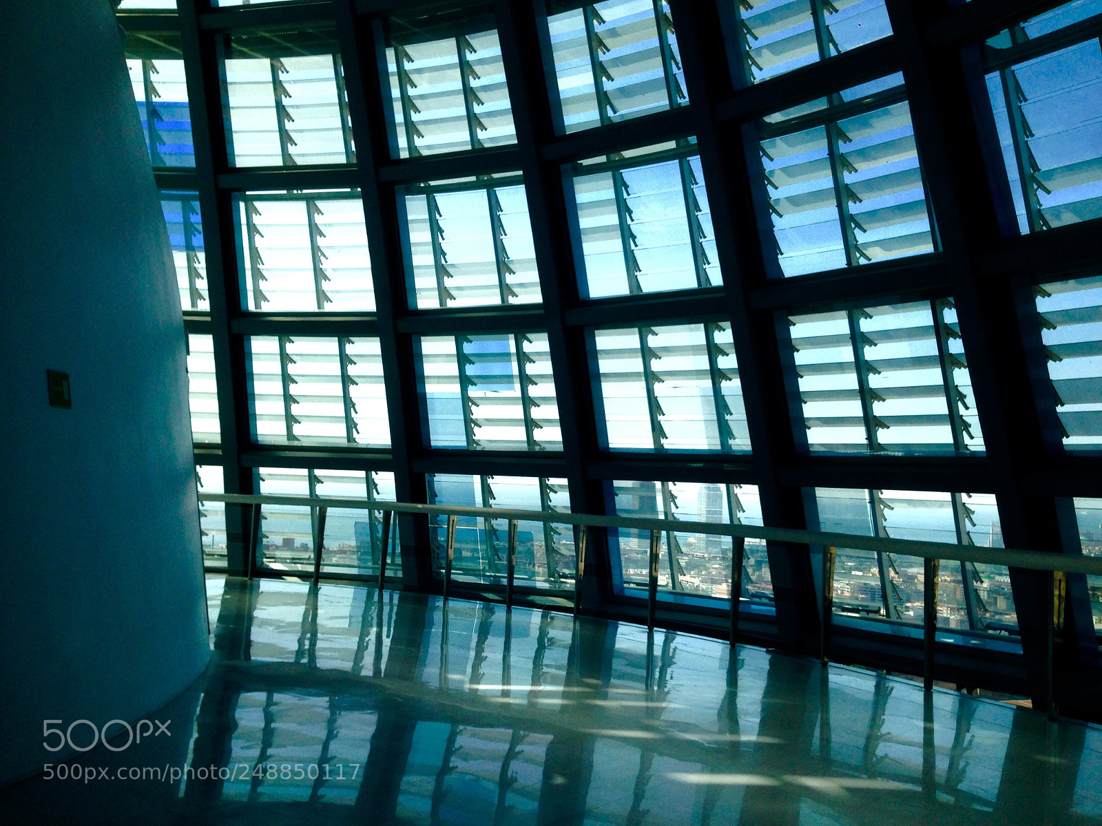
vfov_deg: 42.9
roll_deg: -3.4
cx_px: 551
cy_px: 413
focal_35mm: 33
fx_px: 1051
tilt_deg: +8.9
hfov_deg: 55.4
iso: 50
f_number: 2.4
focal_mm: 4.12
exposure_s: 1/661
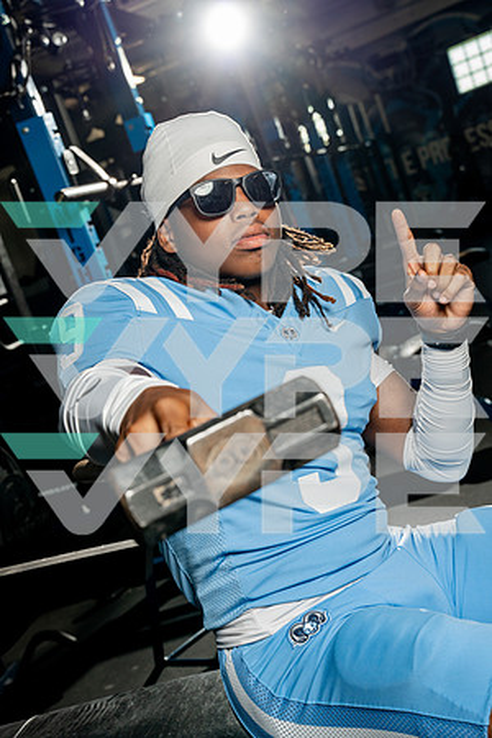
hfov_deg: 25.1
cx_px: 246
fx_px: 1107
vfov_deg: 36.9
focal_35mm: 54
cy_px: 369
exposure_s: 1/200
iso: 640
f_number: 7.1
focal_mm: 54
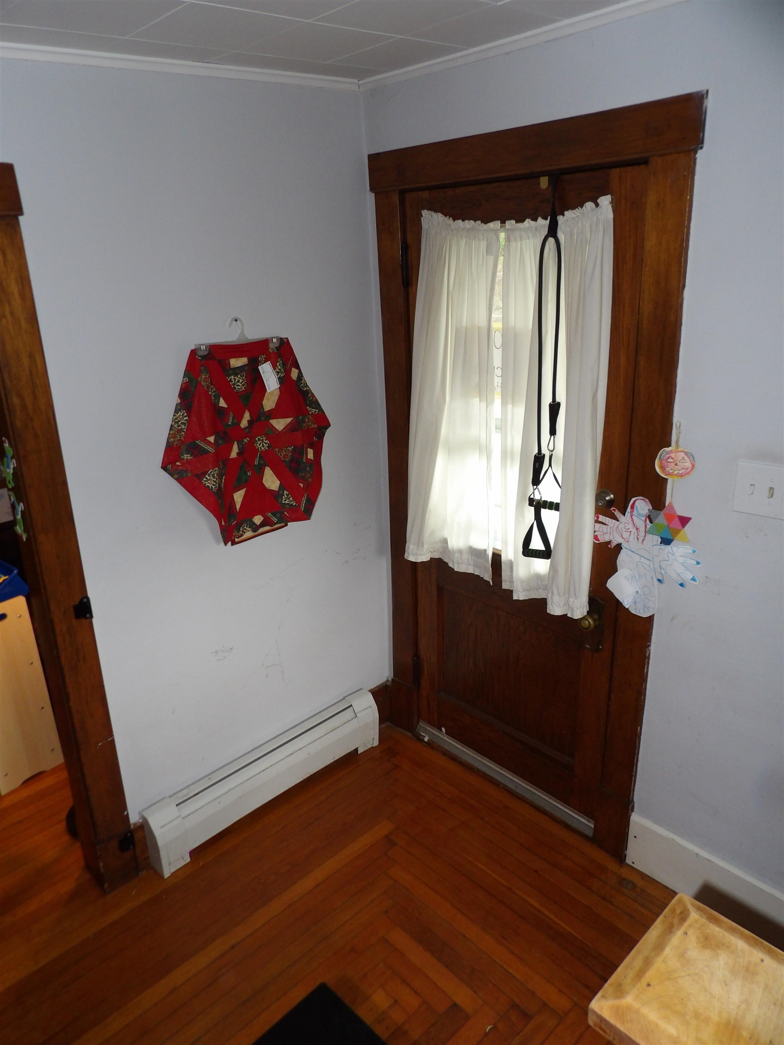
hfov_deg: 56.8
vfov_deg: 71.6
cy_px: 522
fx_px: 725
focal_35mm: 24
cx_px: 392
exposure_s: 1/33
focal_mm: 4.3
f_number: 3.2
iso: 200
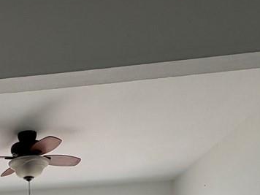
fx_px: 473
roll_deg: +2.6
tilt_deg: -6.3
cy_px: 370
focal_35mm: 63
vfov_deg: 17.7
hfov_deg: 28.1
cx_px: -23
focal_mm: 2.22
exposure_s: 1/188
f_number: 2.2
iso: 50
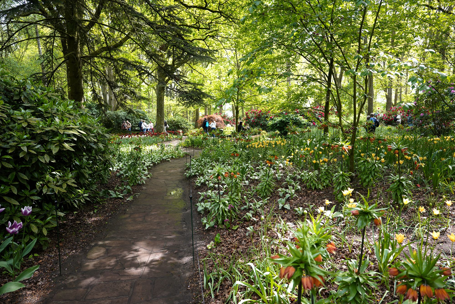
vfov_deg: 53.1
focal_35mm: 24
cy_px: 152
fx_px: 303
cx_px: 228
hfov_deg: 73.7
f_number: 3.5
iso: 100
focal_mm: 24
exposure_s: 1/100
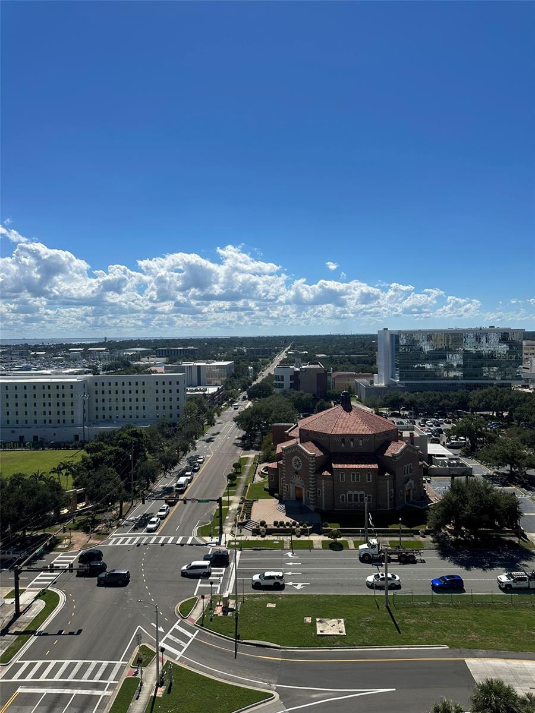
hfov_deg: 56.8
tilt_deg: -0.9
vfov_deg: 71.6
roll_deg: -1.4
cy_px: 356
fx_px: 495
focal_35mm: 24
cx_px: 268
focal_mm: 6.86
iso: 80
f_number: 1.78
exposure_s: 1/8929
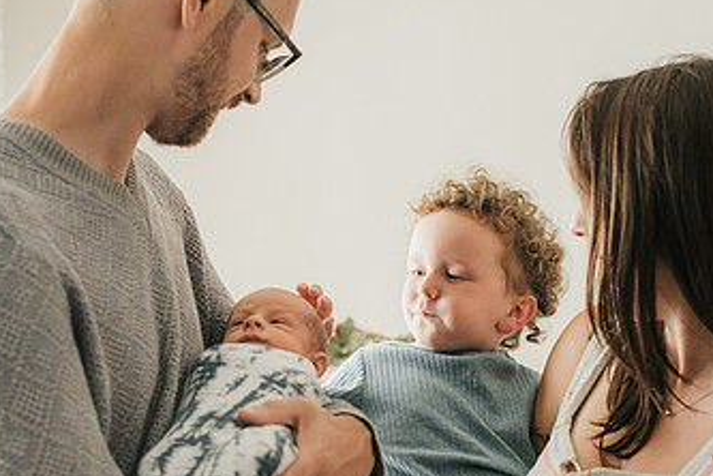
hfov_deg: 23.4
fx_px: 1723
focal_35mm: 87
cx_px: 323
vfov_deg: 15.6
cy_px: 355
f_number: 2.8
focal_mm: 50
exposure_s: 1/200
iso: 1000
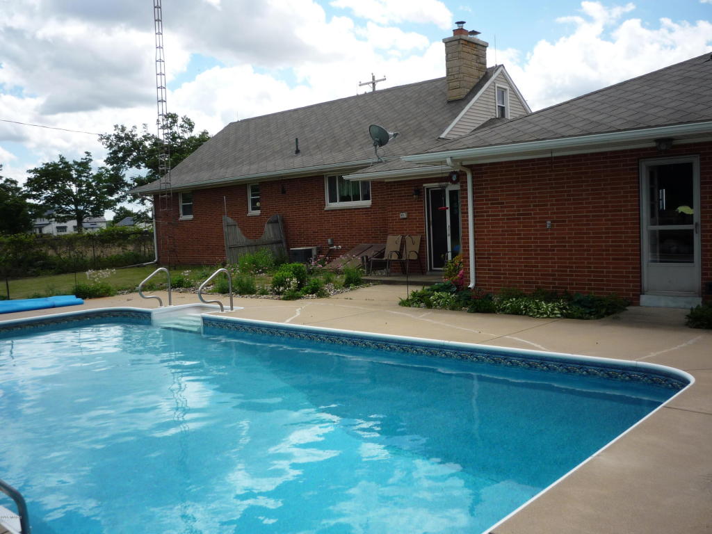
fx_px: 658
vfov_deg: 44.2
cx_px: 356
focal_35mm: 32
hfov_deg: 56.8
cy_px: 267
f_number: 5
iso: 100
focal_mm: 5.2
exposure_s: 1/400
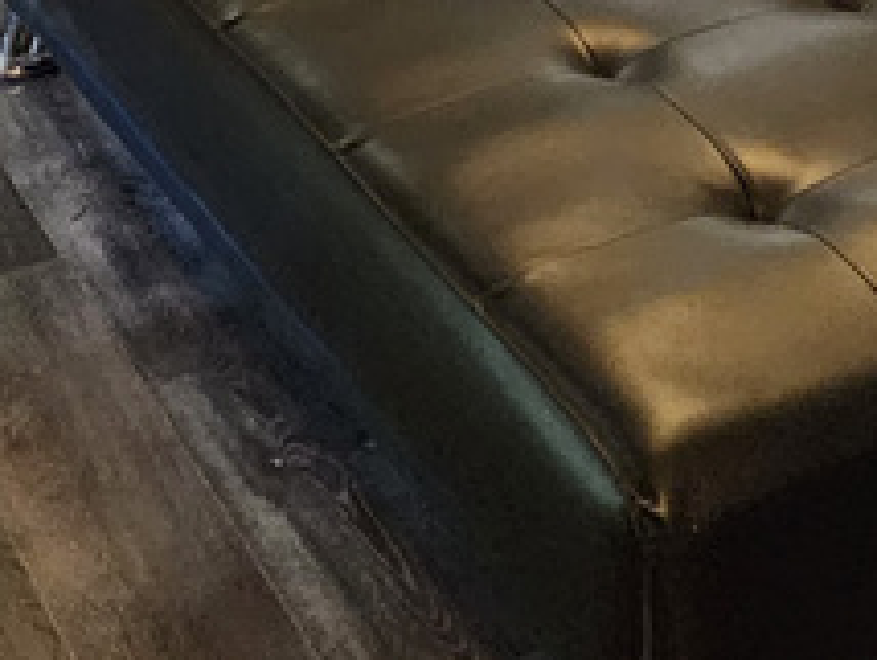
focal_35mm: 110
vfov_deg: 11.4
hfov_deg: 17.5
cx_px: 820
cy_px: -885
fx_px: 2790
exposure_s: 1/120
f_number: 1.8
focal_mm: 6.4
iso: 1000
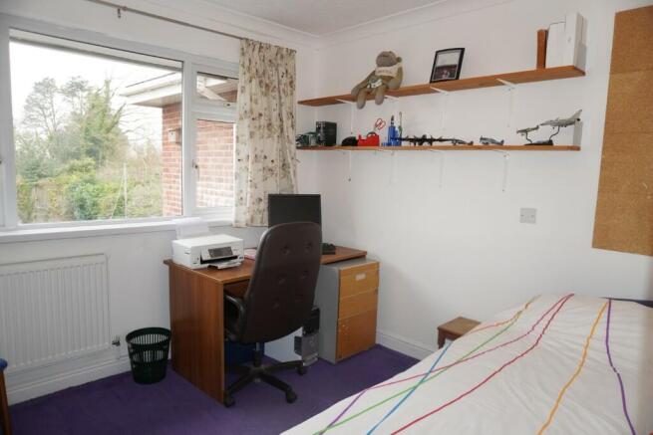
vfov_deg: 53.2
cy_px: 218
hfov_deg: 73.7
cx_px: 326
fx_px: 435
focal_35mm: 24
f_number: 3.5
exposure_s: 1/160
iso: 640
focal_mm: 16
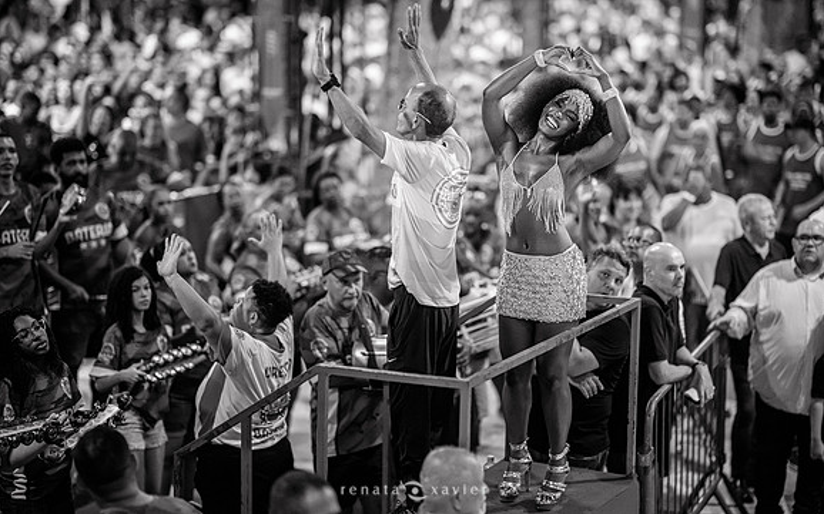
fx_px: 1953
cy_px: 240
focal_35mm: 87
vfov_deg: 15.0
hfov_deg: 23.8
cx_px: 412
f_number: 1.2
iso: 1000
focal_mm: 85
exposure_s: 1/640
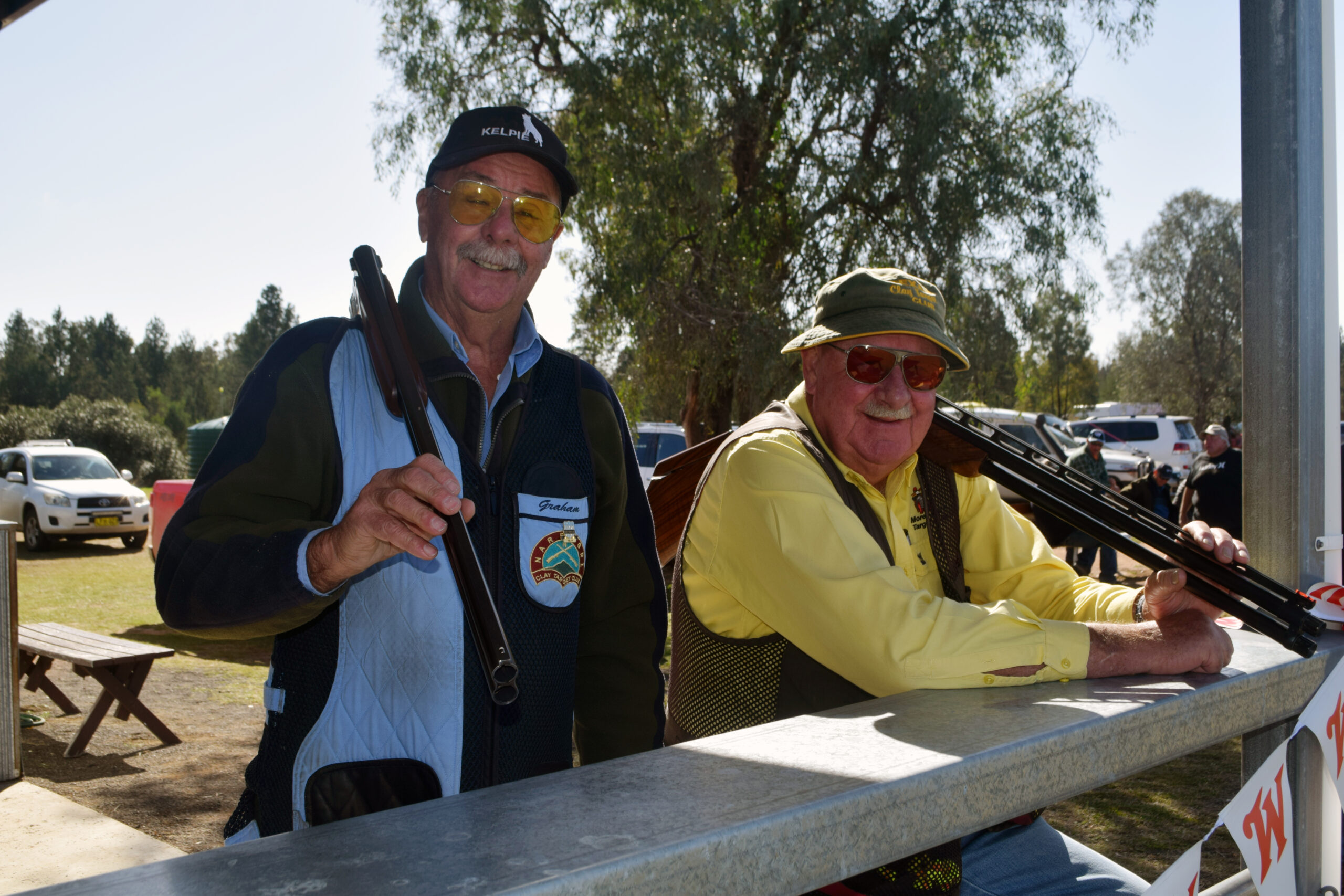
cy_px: 448
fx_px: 1456
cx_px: 672
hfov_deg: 49.6
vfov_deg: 34.2
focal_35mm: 39
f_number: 9
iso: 100
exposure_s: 1/200
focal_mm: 26
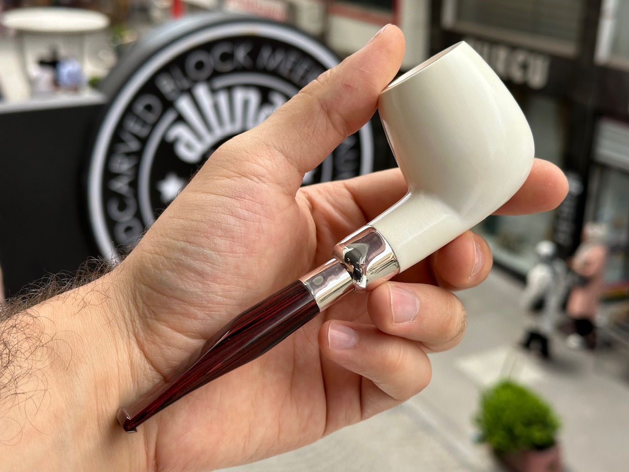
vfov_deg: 30.3
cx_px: 314
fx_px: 872
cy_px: 236
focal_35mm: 48
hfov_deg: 39.7
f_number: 1.78
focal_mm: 6.86
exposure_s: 1/944
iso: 64
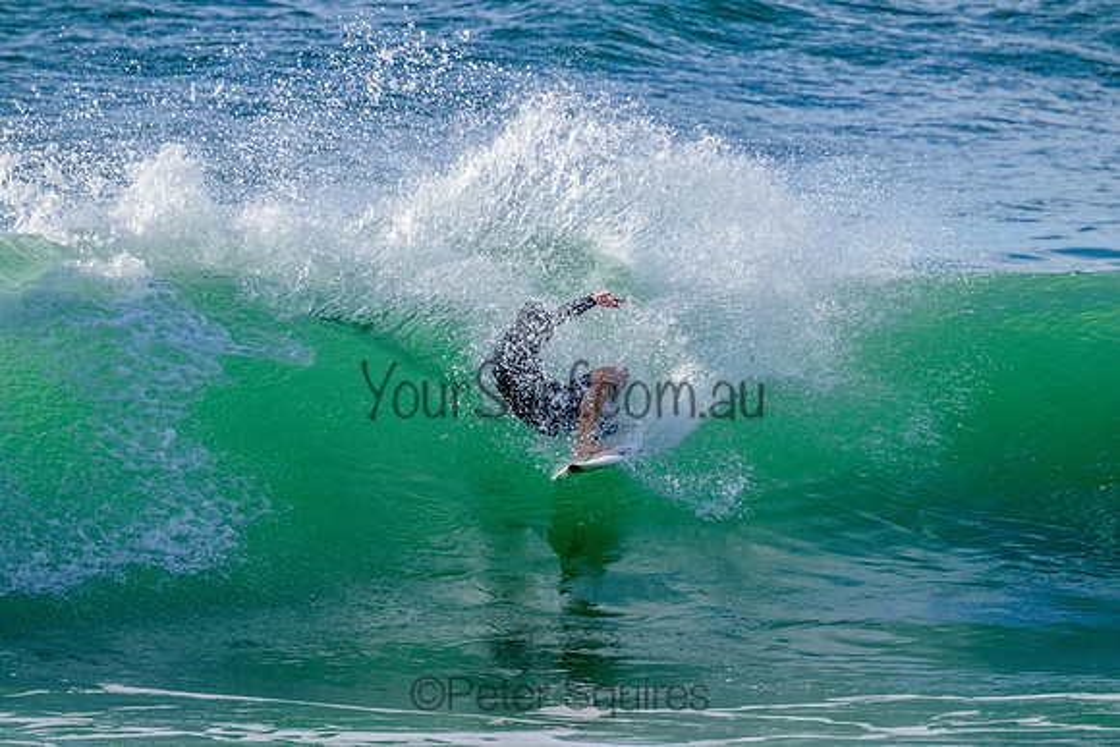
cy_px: 374
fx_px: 24894
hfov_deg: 2.6
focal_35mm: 800
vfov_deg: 1.7
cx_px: 560
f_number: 11
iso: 1100
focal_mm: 800
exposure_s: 1/2000
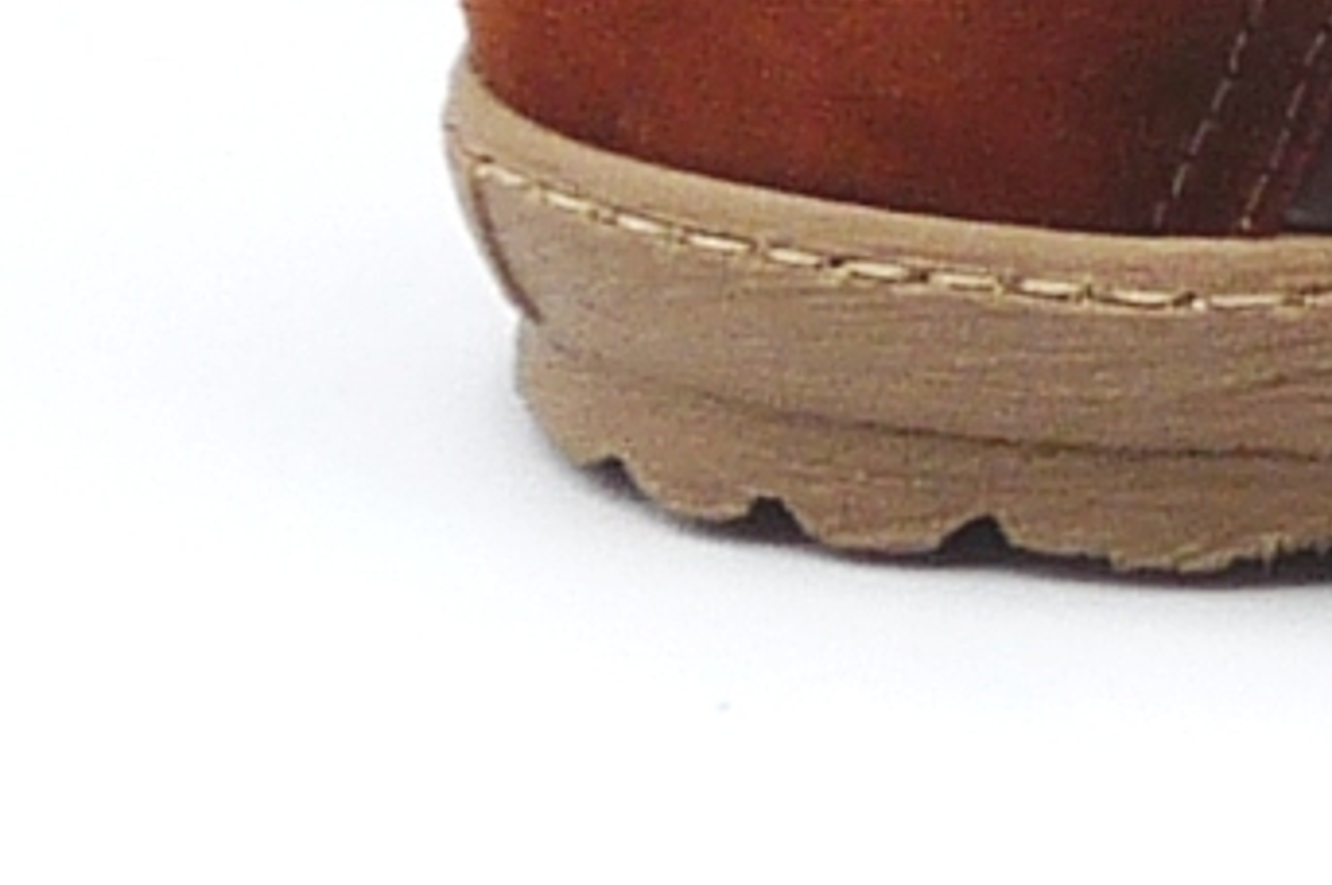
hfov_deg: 8.4
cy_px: -528
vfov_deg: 5.7
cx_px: 2330
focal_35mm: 238
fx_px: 8797
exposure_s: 1/200
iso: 100
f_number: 4
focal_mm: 4.8
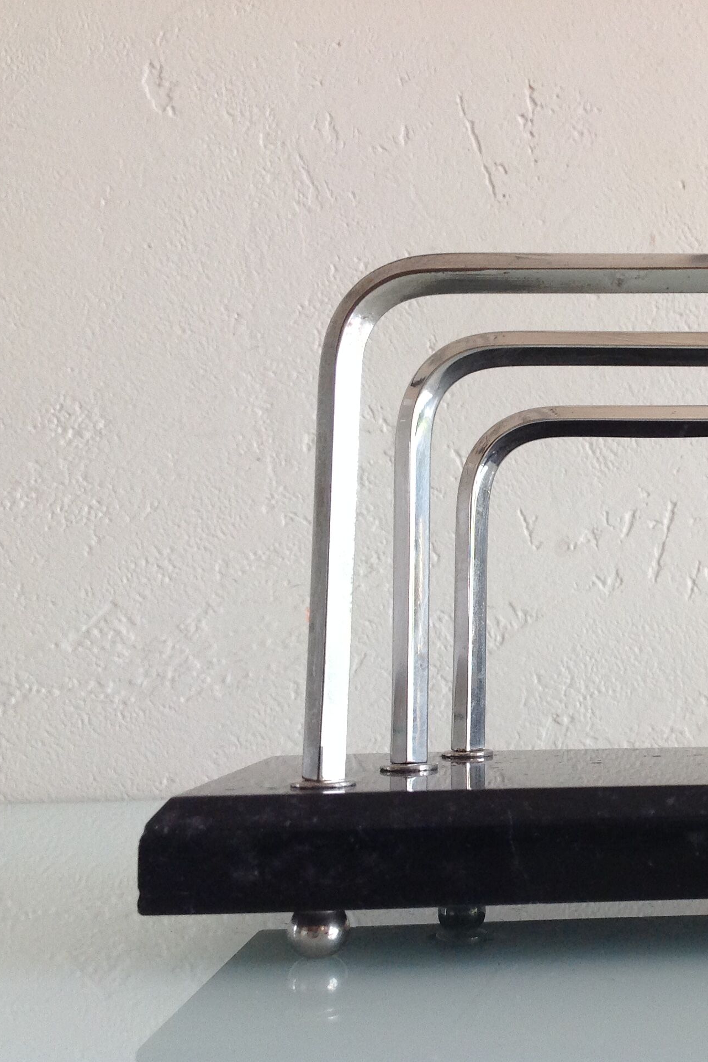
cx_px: 648
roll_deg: +1.1
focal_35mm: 49
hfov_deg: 26.5
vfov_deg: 40.3
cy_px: 532
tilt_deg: +4.6
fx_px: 1445
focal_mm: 4.28
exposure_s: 1/120
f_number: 2.4
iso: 100
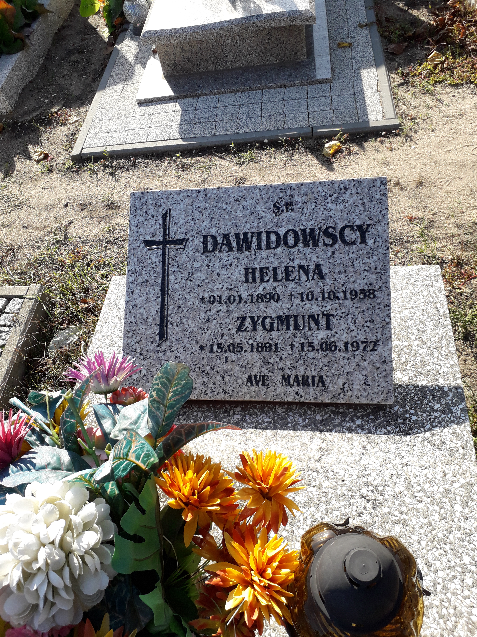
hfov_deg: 51.4
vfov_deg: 65.3
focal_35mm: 27
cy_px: 318
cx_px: 238
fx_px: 496
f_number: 1.9
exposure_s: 1/754
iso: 40
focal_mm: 3.6
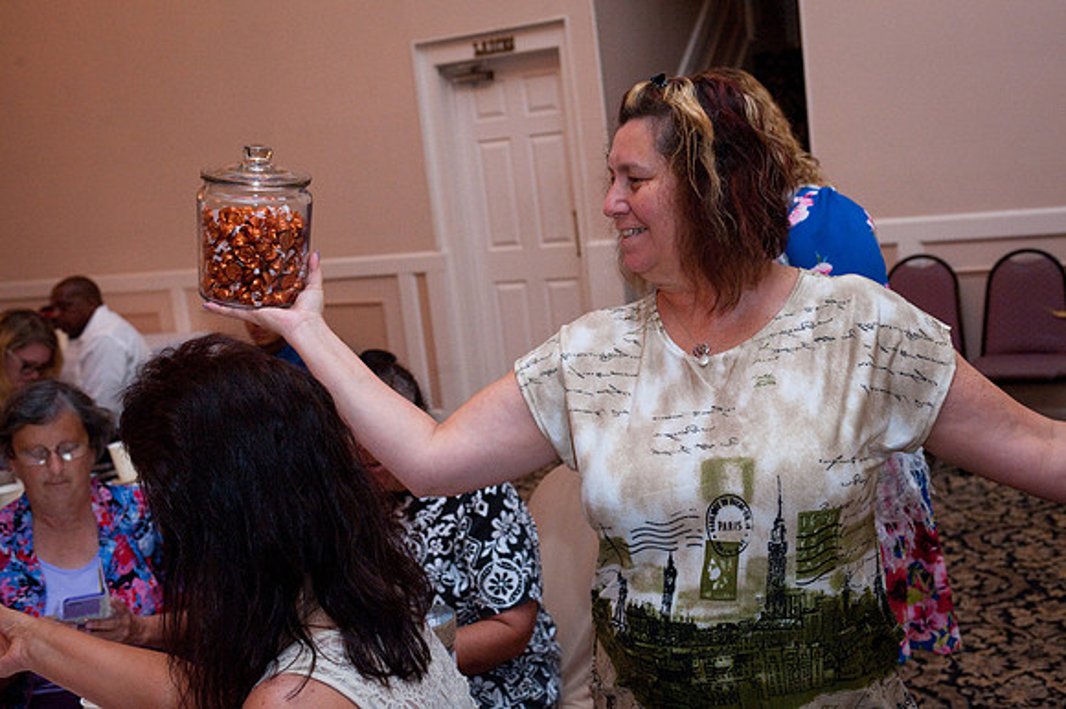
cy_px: 354
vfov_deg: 29.8
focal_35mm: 45
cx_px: 533
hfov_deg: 43.6
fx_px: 1332
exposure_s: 1/100
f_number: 5.6
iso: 3200
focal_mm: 45
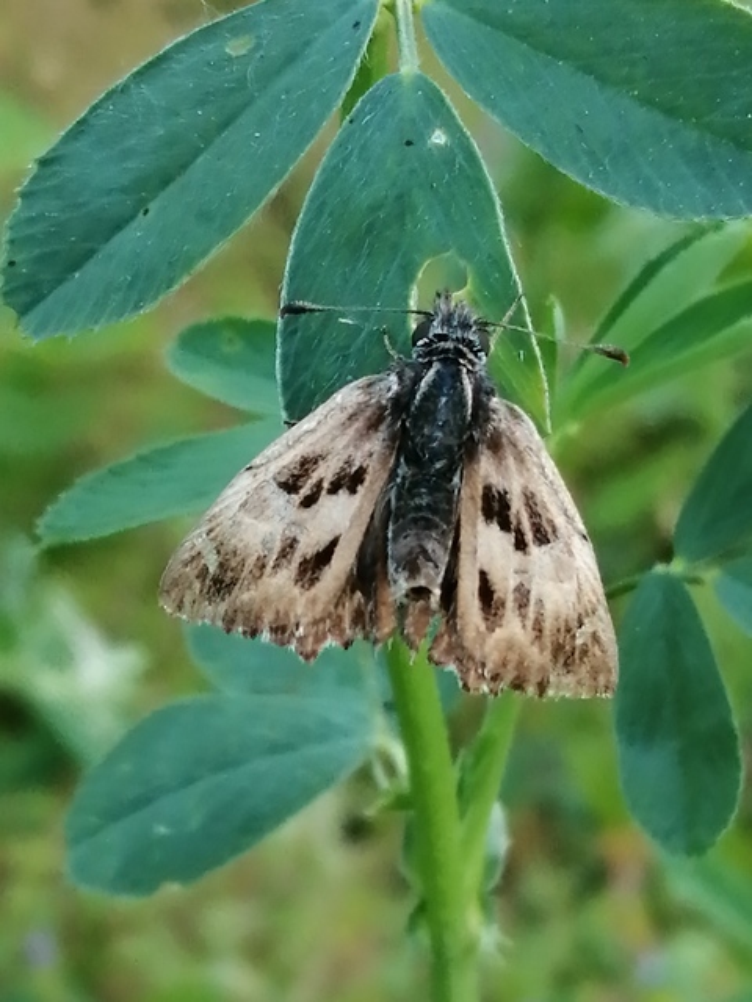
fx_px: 3012
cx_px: 376
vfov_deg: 18.9
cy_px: 501
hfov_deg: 14.2
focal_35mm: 104
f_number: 1.8
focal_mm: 3.46
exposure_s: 1/180
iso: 100
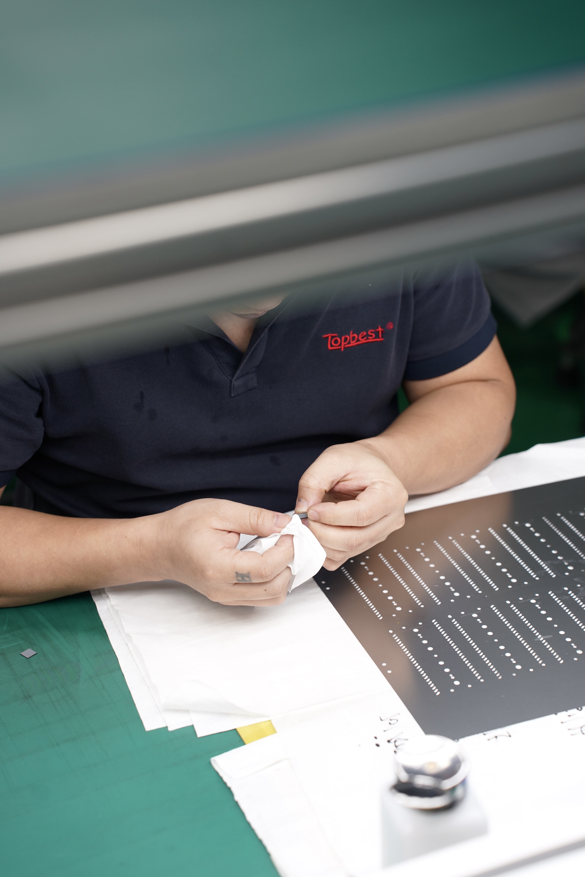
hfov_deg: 18.2
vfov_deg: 27.0
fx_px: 1827
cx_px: 292
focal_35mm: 75
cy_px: 438
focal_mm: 75
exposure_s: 1/160
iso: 500
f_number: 4
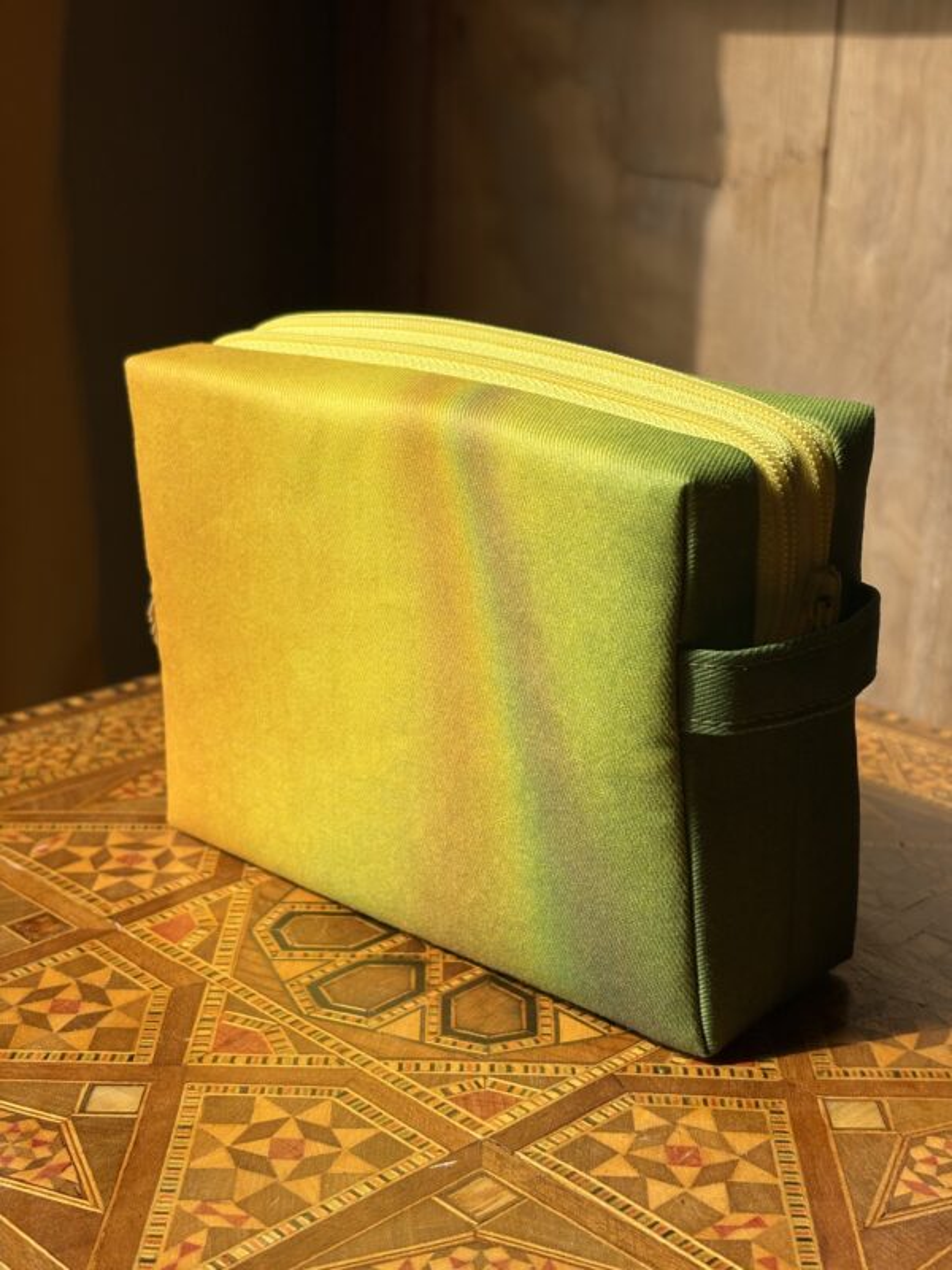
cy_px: 635
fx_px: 1907
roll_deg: -0.7
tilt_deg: -18.2
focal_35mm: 52
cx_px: 476
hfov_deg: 28.0
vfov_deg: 36.8
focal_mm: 5.96
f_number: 1.6
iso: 32
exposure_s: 1/3125
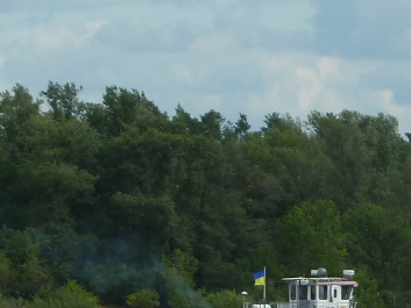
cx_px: 696
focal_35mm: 670
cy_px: 354
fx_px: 7958
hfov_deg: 2.9
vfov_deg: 2.2
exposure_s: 1/500
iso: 80
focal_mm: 29.9
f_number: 5
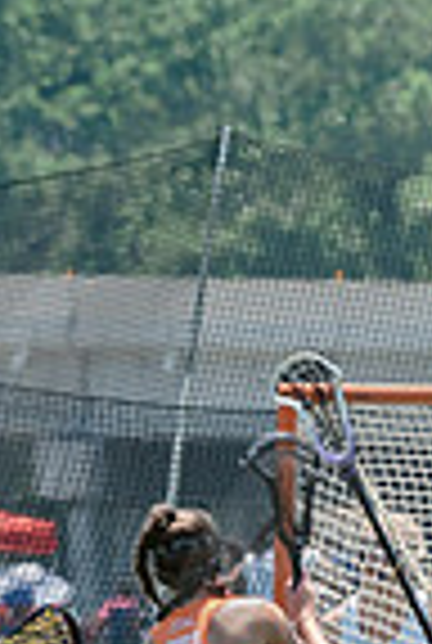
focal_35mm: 1413
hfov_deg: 1.0
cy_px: 752
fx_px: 25310
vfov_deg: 1.5
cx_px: 417
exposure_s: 1/1600
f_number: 5
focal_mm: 200
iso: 400
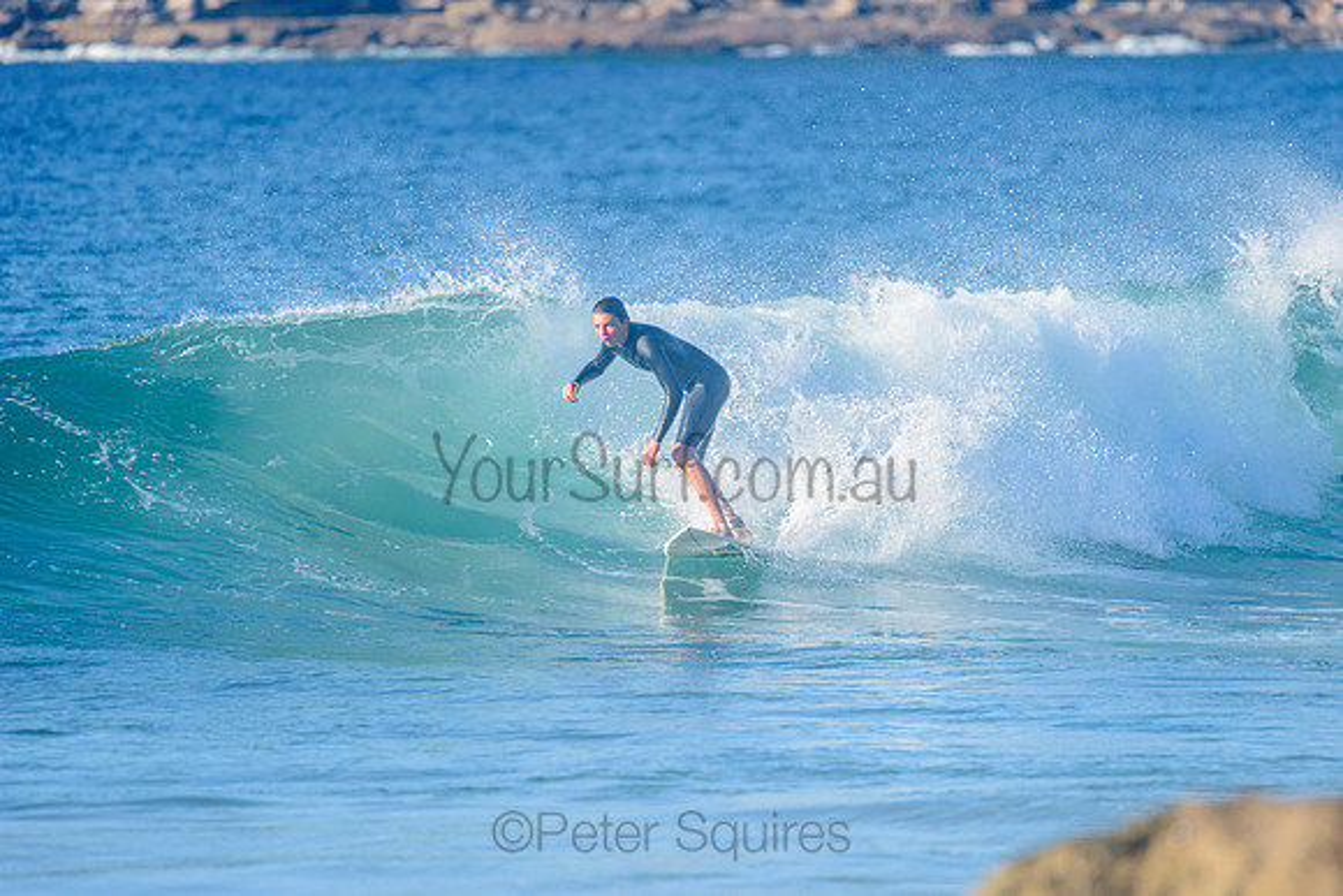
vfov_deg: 2.7
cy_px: 448
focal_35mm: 500
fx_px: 18667
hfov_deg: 4.1
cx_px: 672
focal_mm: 500
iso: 400
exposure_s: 1/2000
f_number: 5.6
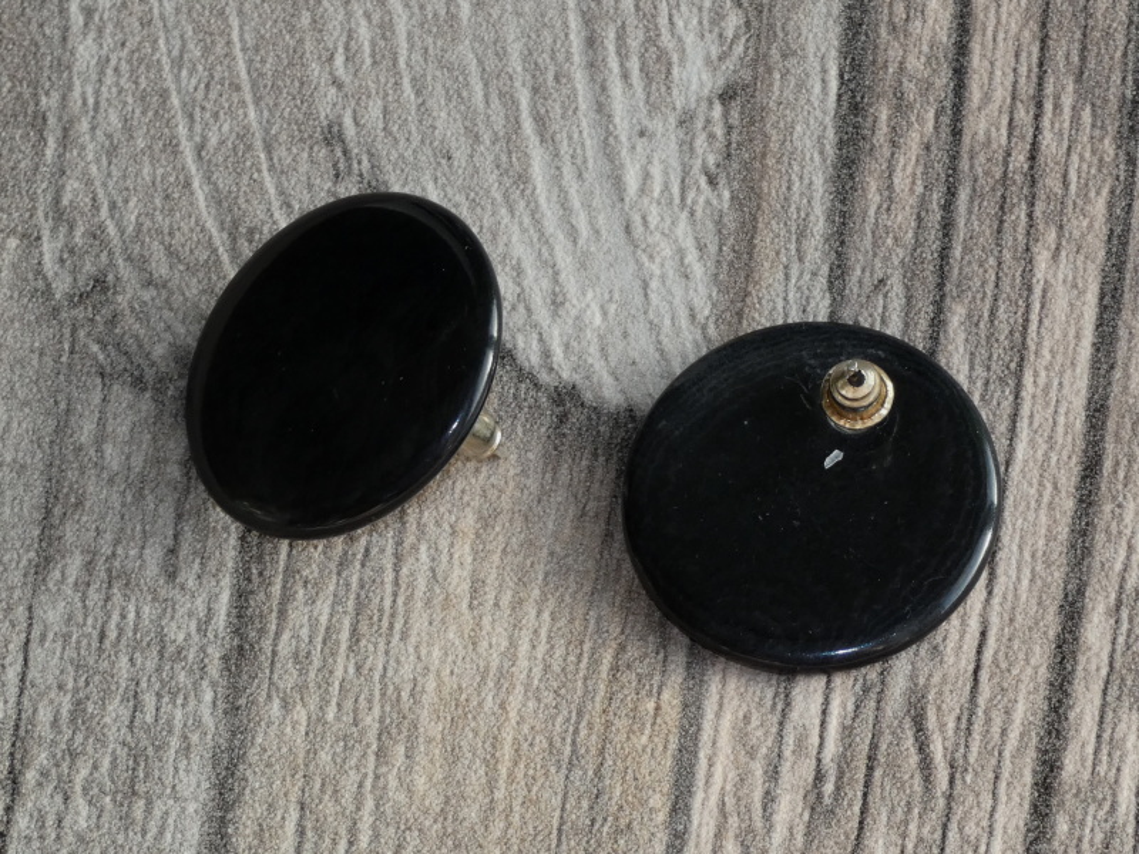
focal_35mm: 211
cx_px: 570
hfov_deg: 9.4
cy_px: 427
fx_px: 6943
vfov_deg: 7.0
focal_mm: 37.8
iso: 125
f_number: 5.5
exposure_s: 1/60
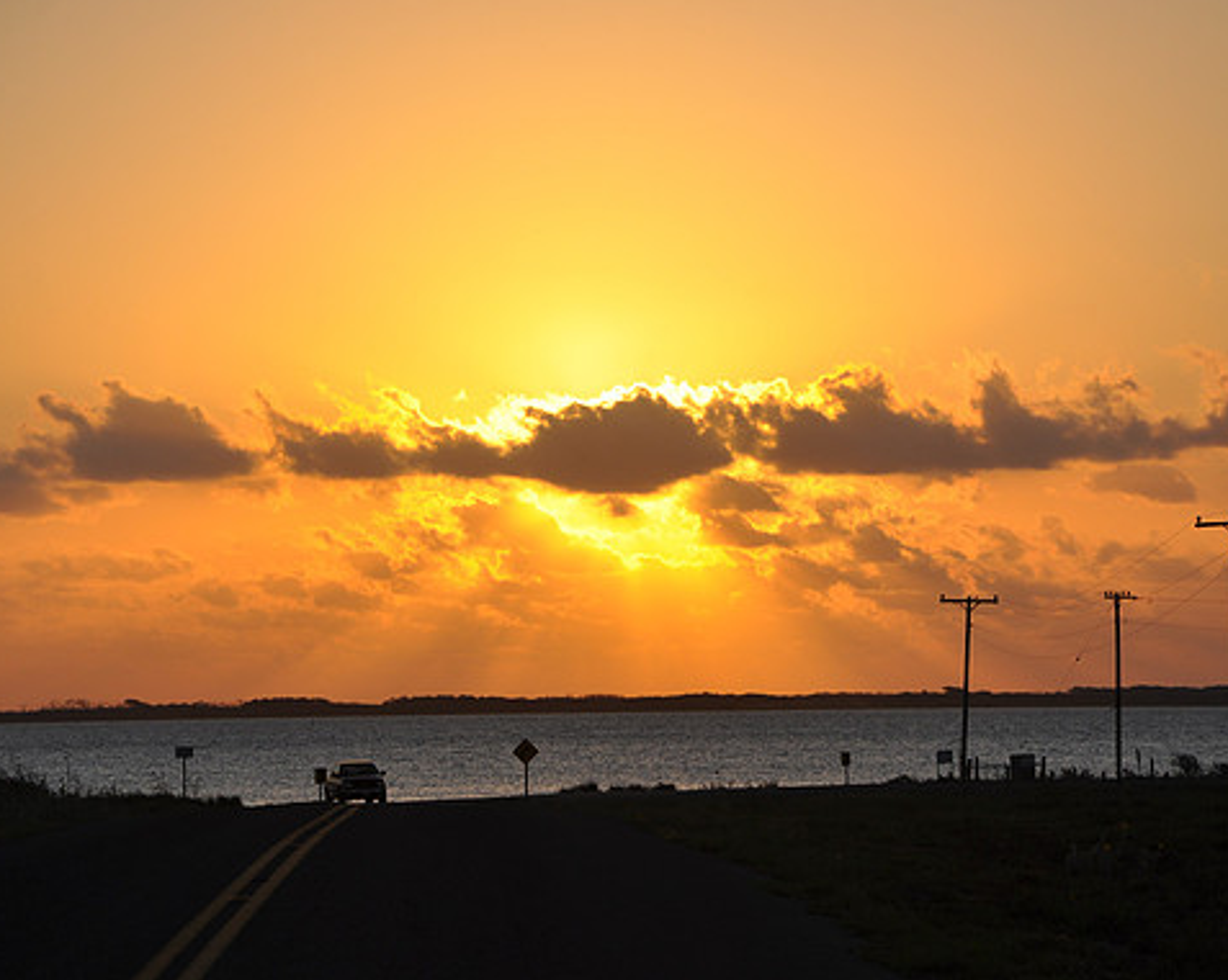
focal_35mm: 180
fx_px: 6522
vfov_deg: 8.6
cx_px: 669
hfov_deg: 10.8
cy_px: 490
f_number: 9
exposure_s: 1/400
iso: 200
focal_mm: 105
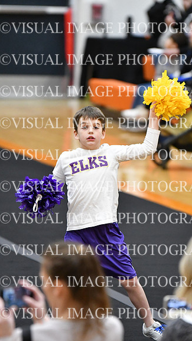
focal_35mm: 284
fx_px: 2571
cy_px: 170
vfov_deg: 7.6
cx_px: 114
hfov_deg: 4.3
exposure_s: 1/800
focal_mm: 180
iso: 5000
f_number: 2.8
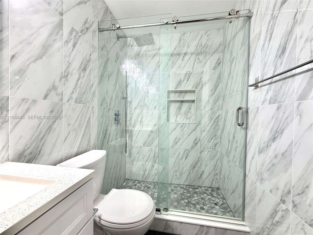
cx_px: 156
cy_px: 118
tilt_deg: -1.3
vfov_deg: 85.7
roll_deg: +0.1
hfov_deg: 102.1
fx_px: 127
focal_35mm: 14
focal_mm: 2.22
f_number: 2.2
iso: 125
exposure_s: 1/120
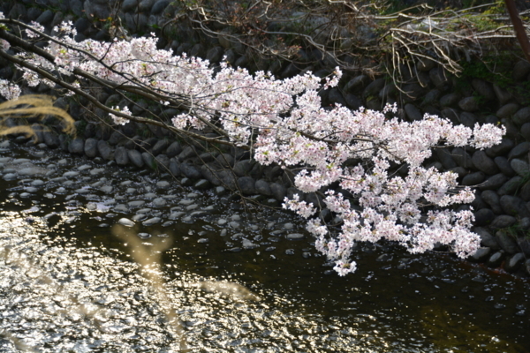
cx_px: 265
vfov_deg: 12.2
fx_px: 1656
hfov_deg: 18.2
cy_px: 176
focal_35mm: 112
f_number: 5.3
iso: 100
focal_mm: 75
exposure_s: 1/320
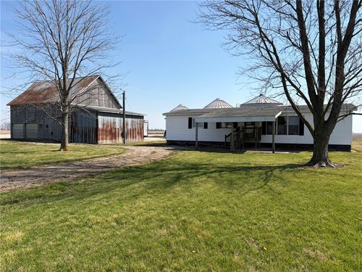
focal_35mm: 26
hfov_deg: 67.3
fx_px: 272
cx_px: 181
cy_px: 136
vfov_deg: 53.1
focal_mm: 5.96
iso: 50
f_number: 1.6
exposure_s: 1/4065
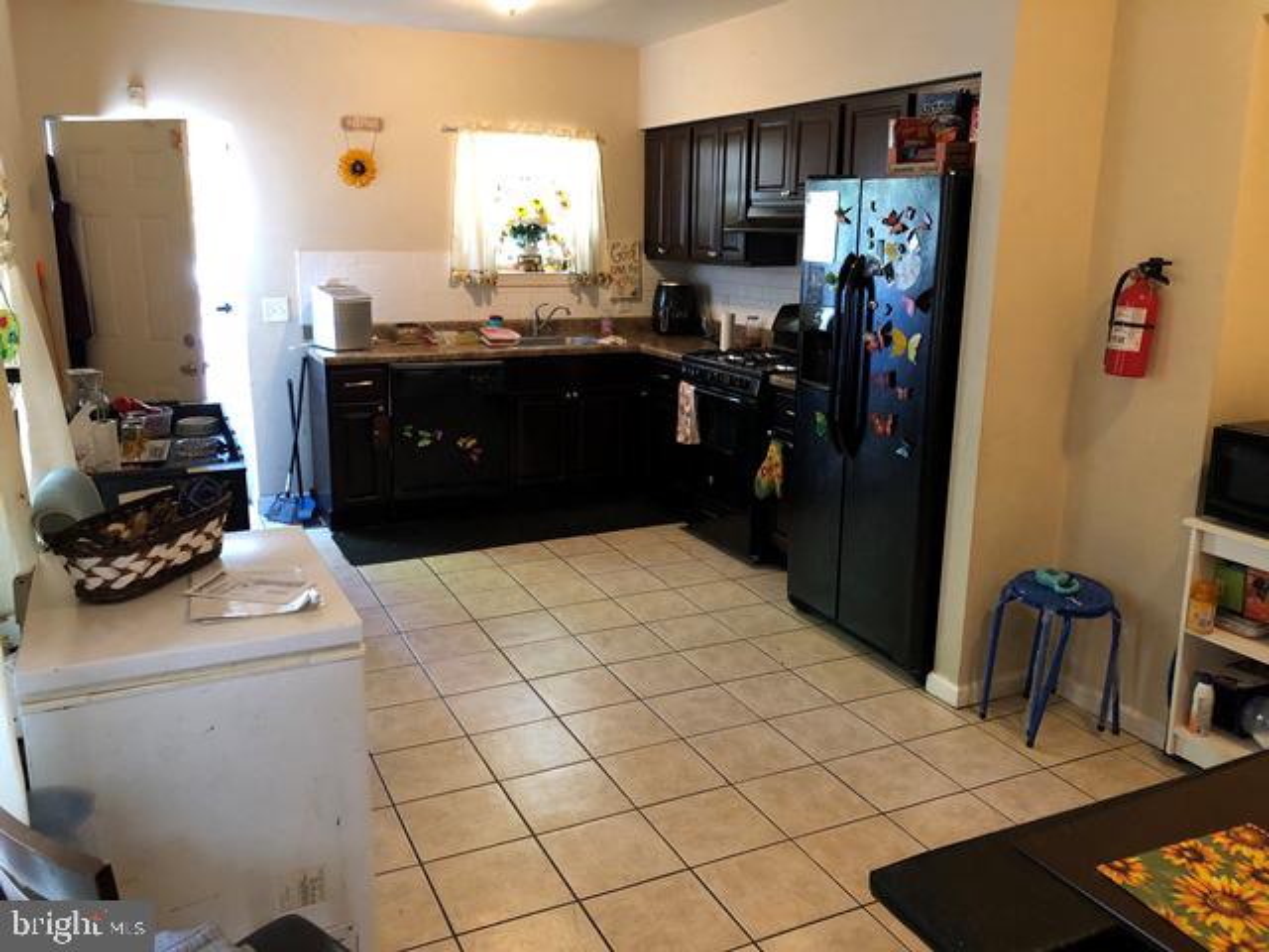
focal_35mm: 28
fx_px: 1026
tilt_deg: -12.6
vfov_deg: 49.7
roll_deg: +0.6
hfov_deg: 63.4
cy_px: 476
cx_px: 634
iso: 100
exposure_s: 1/15
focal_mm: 4
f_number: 1.8
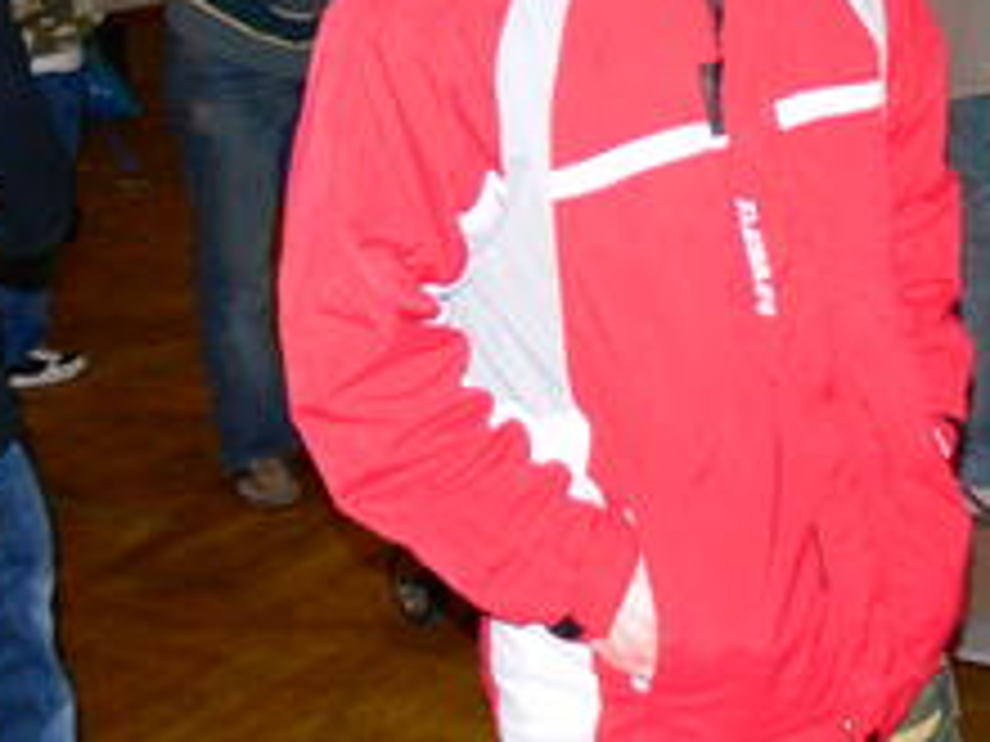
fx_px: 2145
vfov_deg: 19.2
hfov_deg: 24.8
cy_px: 31
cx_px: 994
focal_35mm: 75
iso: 100
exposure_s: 1/30
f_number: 2.8
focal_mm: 7.4
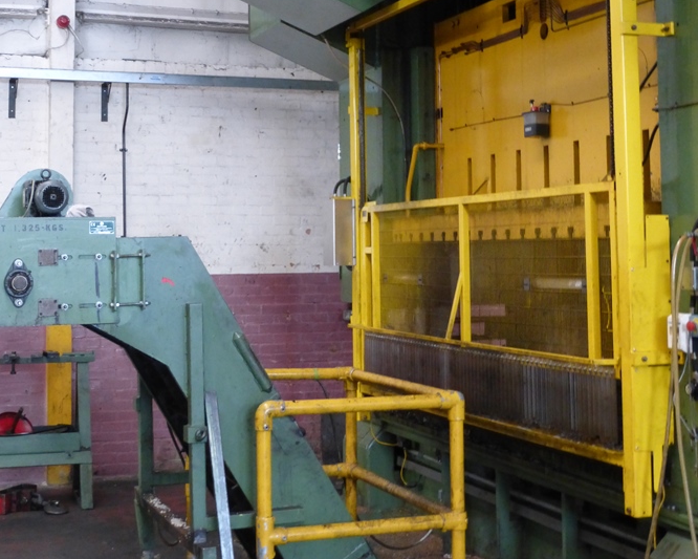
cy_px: 148
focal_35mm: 60
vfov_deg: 25.1
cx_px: 333
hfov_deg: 31.4
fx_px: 1240
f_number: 3.9
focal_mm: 6.9
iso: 400
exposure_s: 1/6
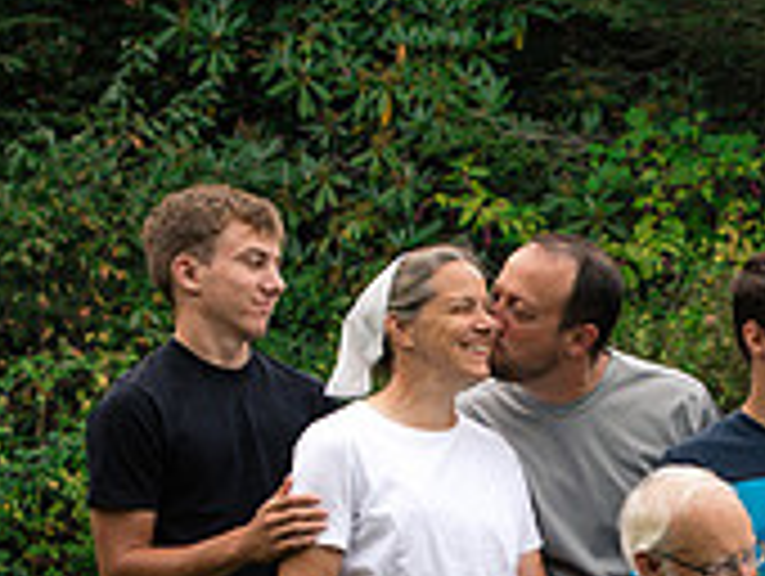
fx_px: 6595
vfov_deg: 5.0
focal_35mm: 298
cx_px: 742
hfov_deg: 6.6
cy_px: 639
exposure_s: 1/320
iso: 500
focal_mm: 85
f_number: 6.3
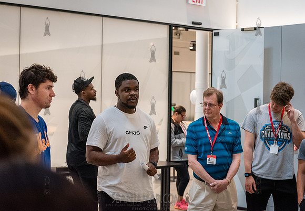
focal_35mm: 72
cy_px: 106
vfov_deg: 19.5
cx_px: 158
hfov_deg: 27.8
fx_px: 616
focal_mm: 70
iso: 6400
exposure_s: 1/320
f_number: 3.5
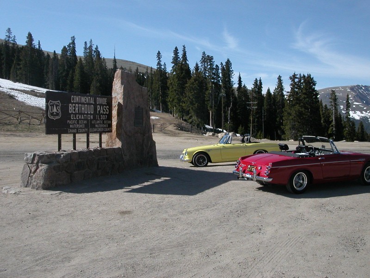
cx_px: 185
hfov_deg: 50.1
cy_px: 139
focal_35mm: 37
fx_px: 395
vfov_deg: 38.7
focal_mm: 5.6
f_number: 4.5
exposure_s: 1/850
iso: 141
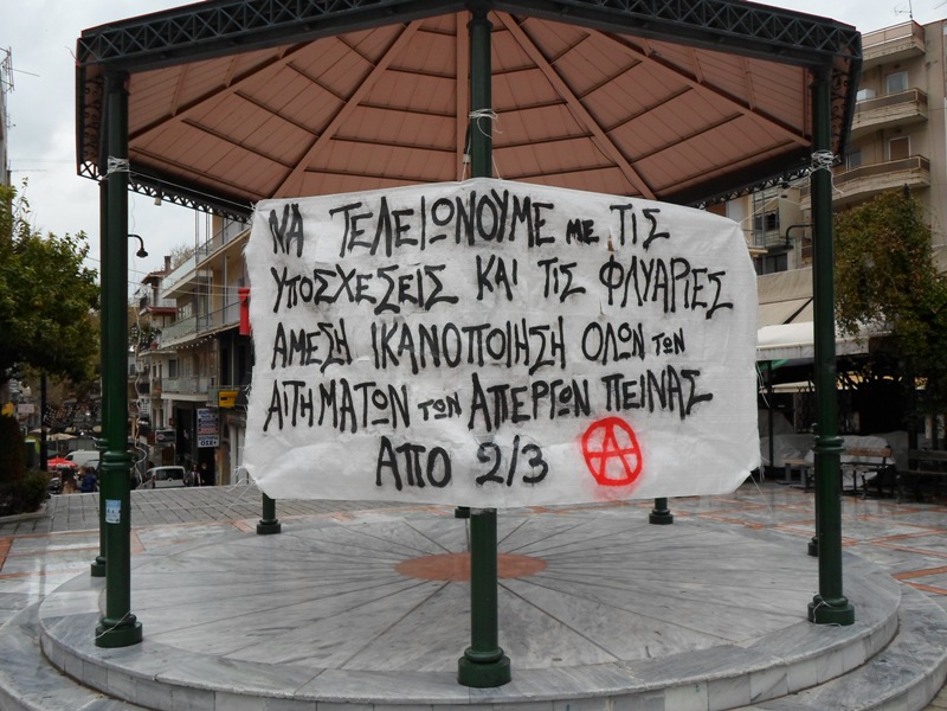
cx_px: 474
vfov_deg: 46.8
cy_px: 356
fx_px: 821
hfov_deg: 60.0
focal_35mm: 30
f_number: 2.7
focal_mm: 5.5
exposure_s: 1/750
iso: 80
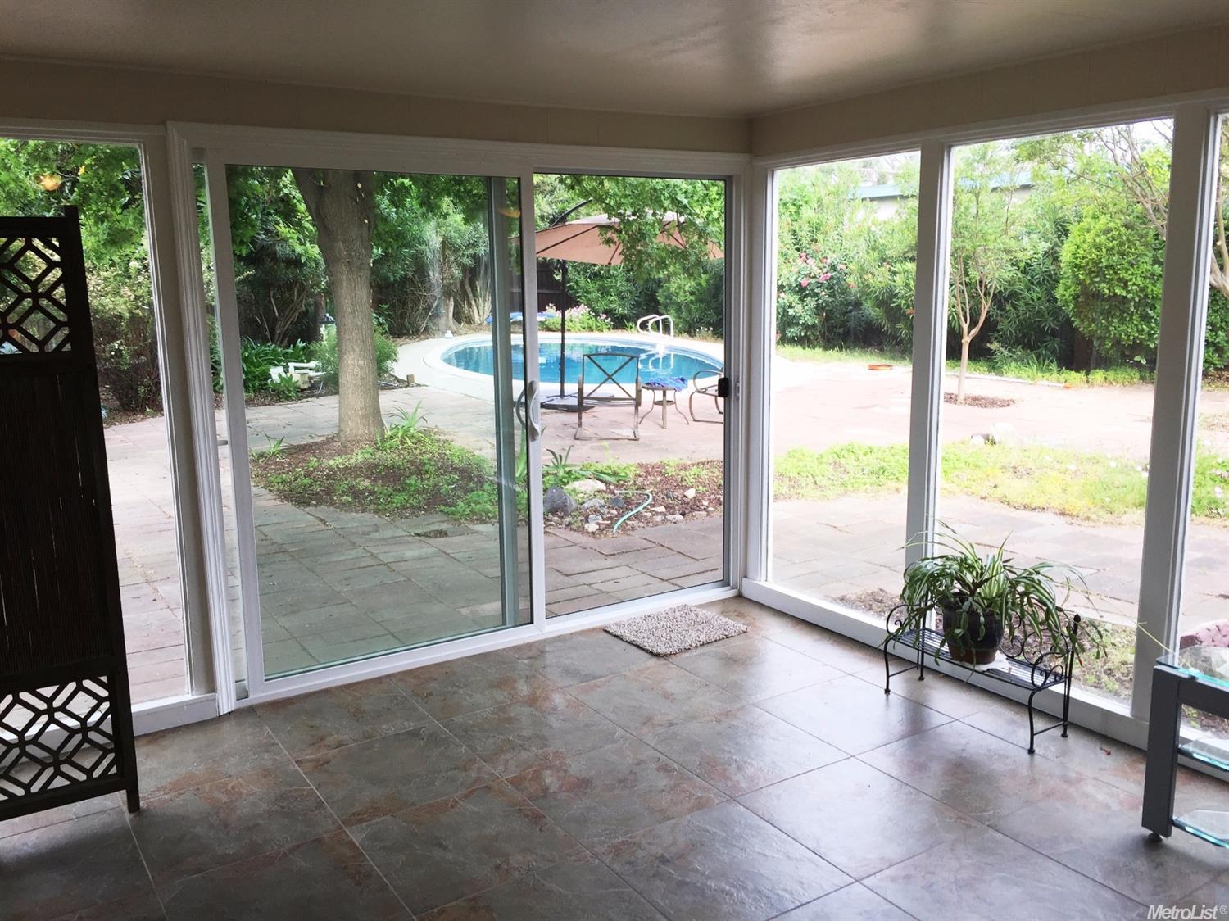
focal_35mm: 29
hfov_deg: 61.7
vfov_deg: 48.2
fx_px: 1029
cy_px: 460
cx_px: 614
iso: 32
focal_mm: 4.15
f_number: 2.2
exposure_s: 1/146
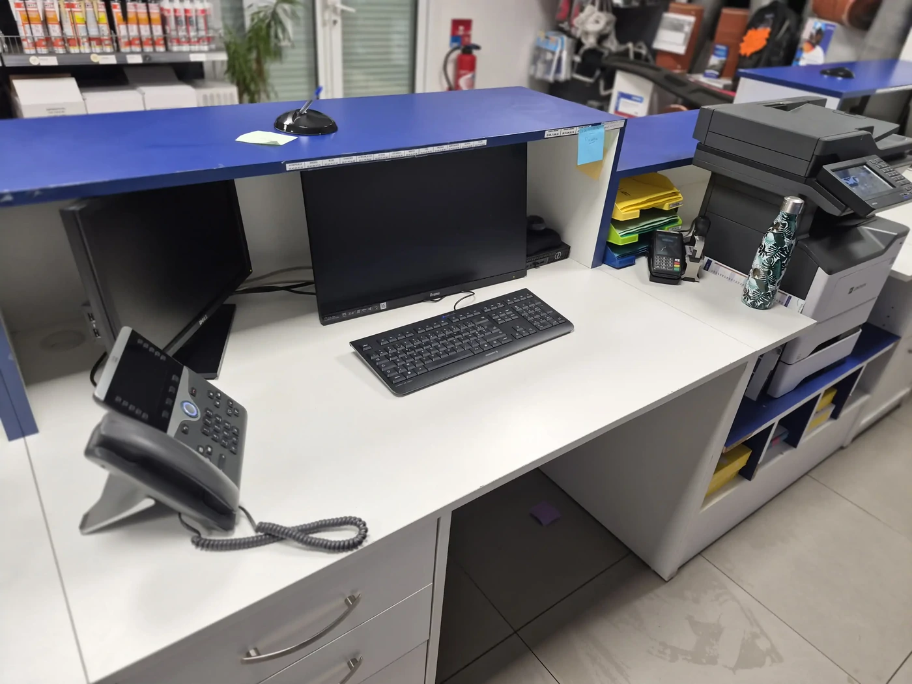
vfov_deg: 58.9
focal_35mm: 23
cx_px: 456
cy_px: 342
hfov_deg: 73.9
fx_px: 606
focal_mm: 5.4
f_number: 1.8
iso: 160
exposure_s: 1/100
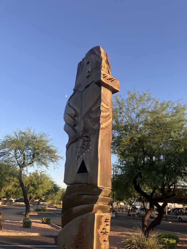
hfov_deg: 49.7
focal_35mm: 28
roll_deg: -3.0
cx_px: 94
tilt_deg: +21.5
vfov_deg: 63.4
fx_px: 202
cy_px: 124
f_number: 1.8
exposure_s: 1/481
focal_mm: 3.99
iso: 32
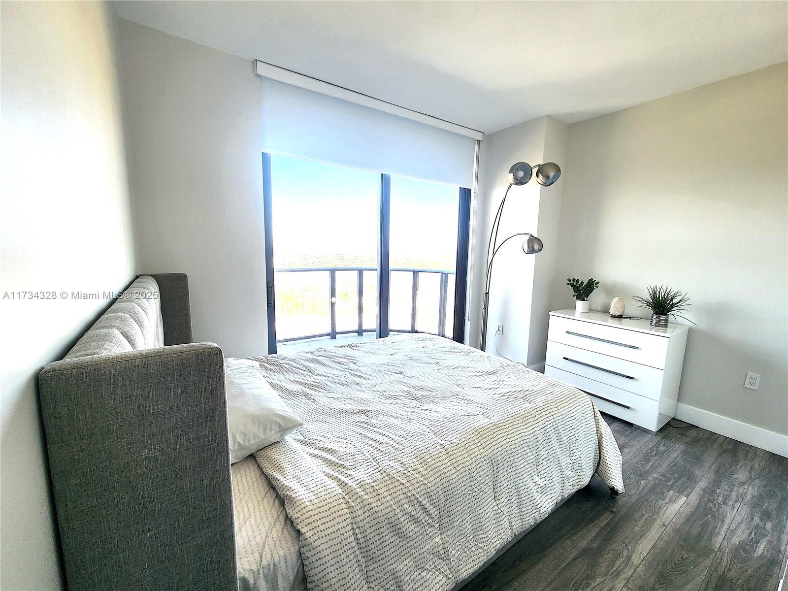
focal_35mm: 13
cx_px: 394
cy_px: 296
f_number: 2.2
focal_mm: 2.2
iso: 64
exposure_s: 1/120
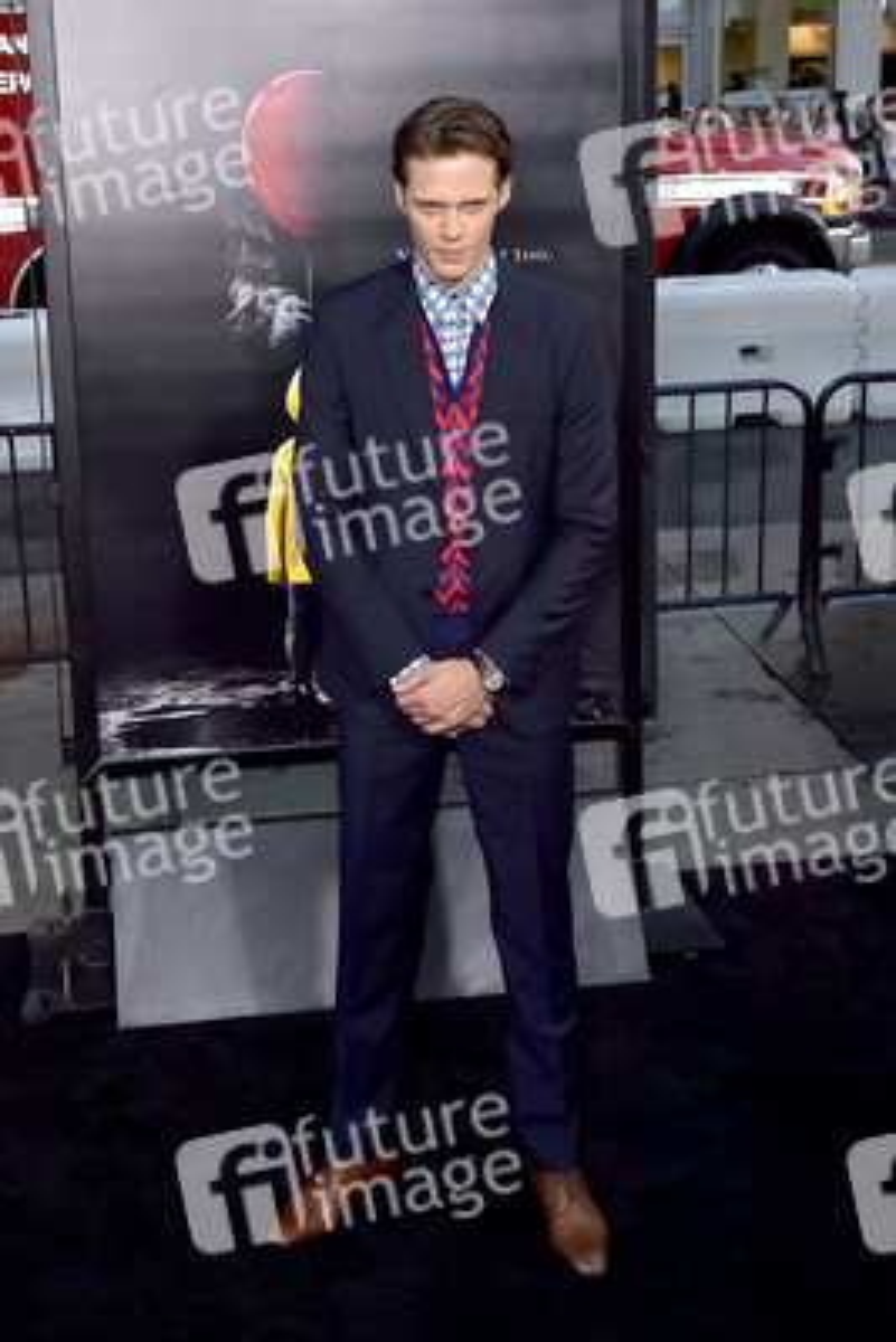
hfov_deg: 35.1
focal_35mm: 38
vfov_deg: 50.7
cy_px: 671
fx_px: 1417
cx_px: 448
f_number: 6.3
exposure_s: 1/320
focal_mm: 38
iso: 640
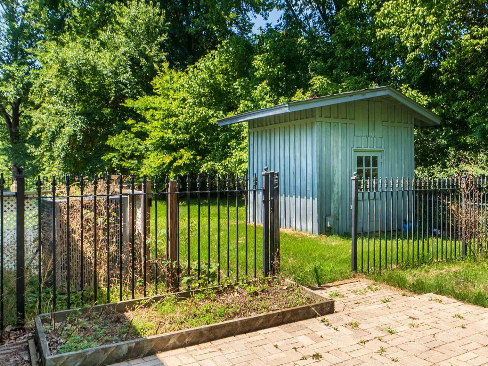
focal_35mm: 31
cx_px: 347
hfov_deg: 56.3
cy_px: 182
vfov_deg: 45.4
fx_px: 437
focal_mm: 16
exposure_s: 1/1250
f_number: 8
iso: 100
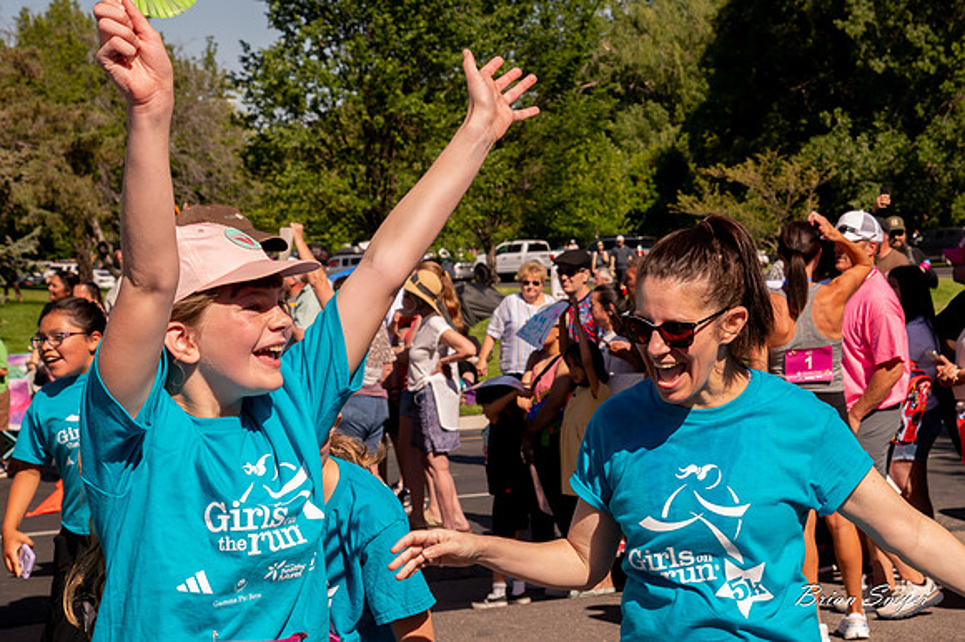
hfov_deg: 22.9
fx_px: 2376
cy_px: 276
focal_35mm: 89
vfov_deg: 15.4
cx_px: 628
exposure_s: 1/1000
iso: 800
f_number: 11
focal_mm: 66
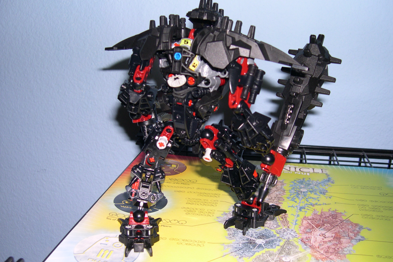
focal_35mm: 40
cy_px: 132
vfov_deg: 33.4
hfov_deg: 48.5
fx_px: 437
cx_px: 198
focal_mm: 8
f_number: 2.8
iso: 100
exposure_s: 1/60
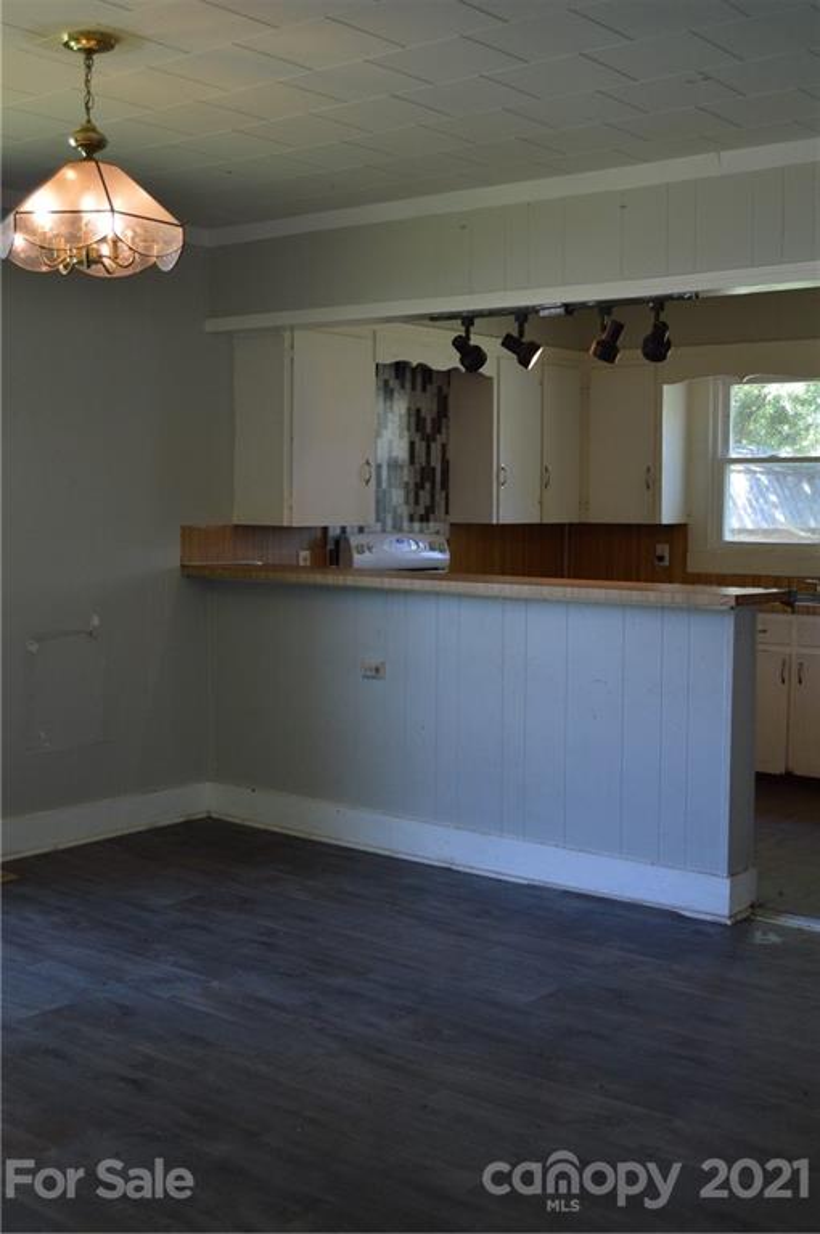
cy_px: 617
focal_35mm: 39
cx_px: 410
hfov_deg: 34.1
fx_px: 1336
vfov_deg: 49.6
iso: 400
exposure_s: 1/60
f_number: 4
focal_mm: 26
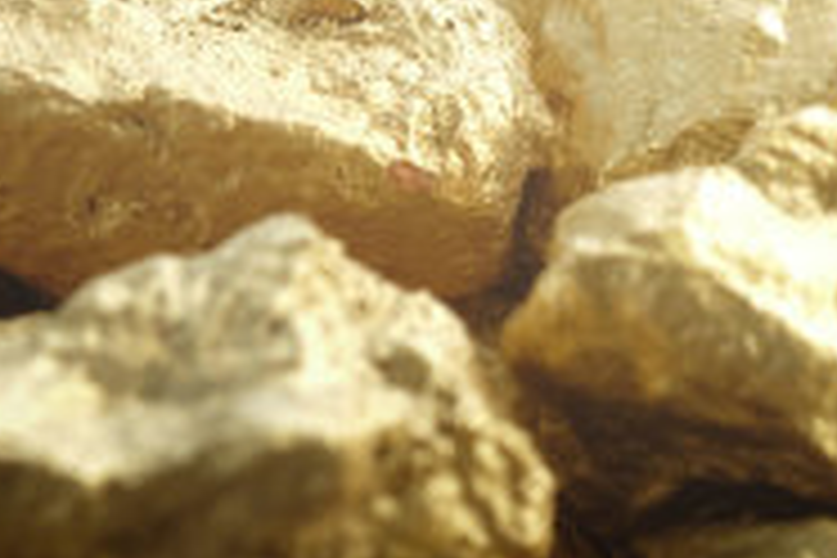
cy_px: -356
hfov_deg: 6.9
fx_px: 6881
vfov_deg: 4.6
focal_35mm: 296
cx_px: 1197
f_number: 8
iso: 100
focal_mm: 60
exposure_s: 1/25
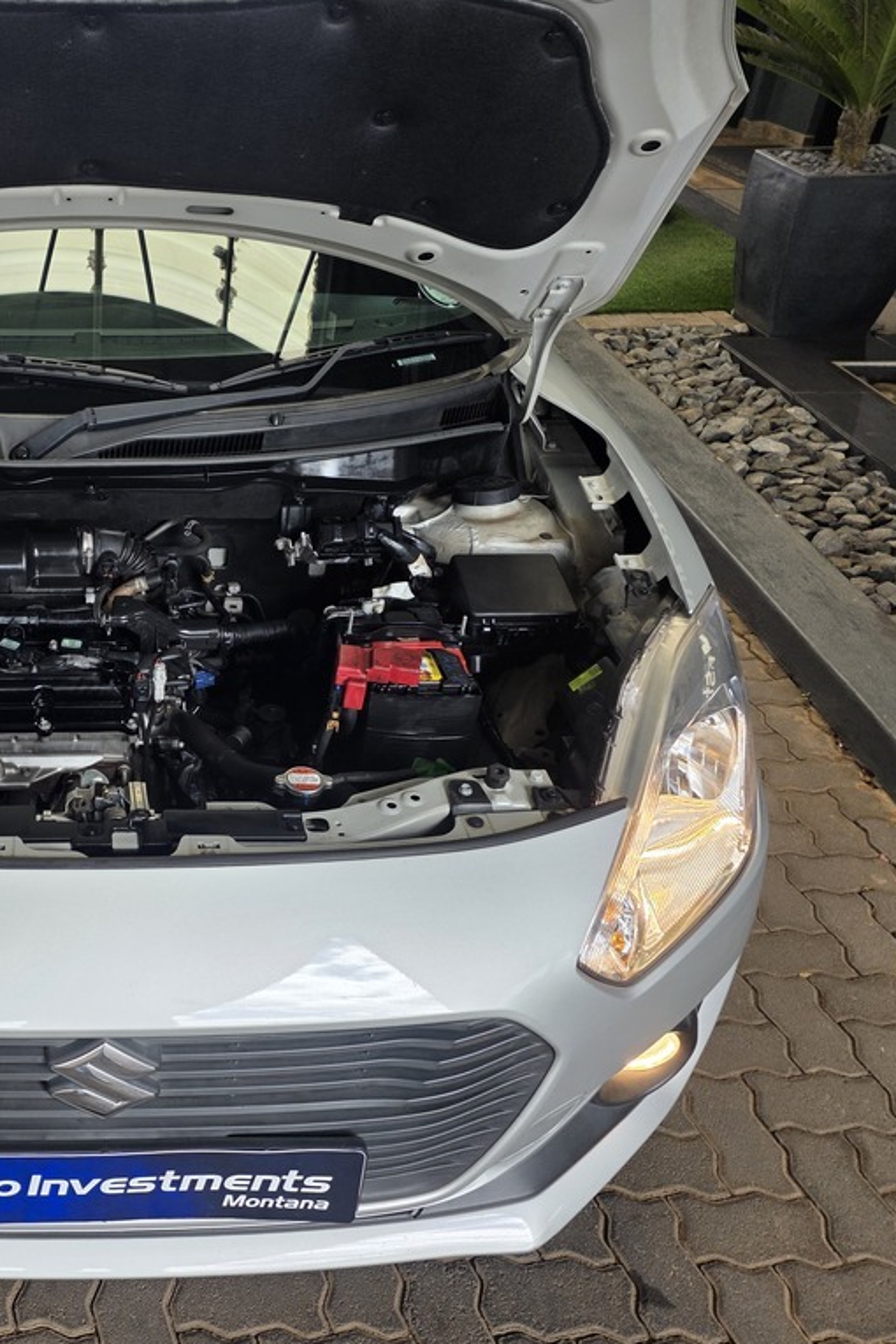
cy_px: 673
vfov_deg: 58.7
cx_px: 97
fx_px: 1195
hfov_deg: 38.4
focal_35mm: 32
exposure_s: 1/180
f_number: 1.7
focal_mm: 6.25
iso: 40
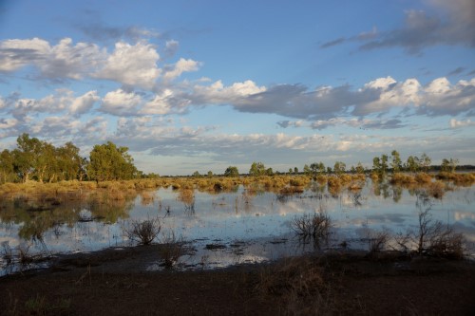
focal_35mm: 36
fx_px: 475
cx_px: 238
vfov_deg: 36.8
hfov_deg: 53.1
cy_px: 158
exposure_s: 1/2000
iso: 250
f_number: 4
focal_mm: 24
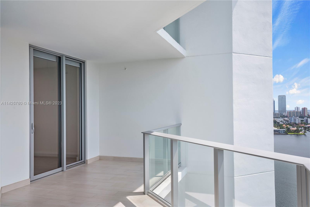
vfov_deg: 42.3
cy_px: 104
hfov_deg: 60.3
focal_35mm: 31
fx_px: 267
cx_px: 155
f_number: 10
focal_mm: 31
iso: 100
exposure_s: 1/125
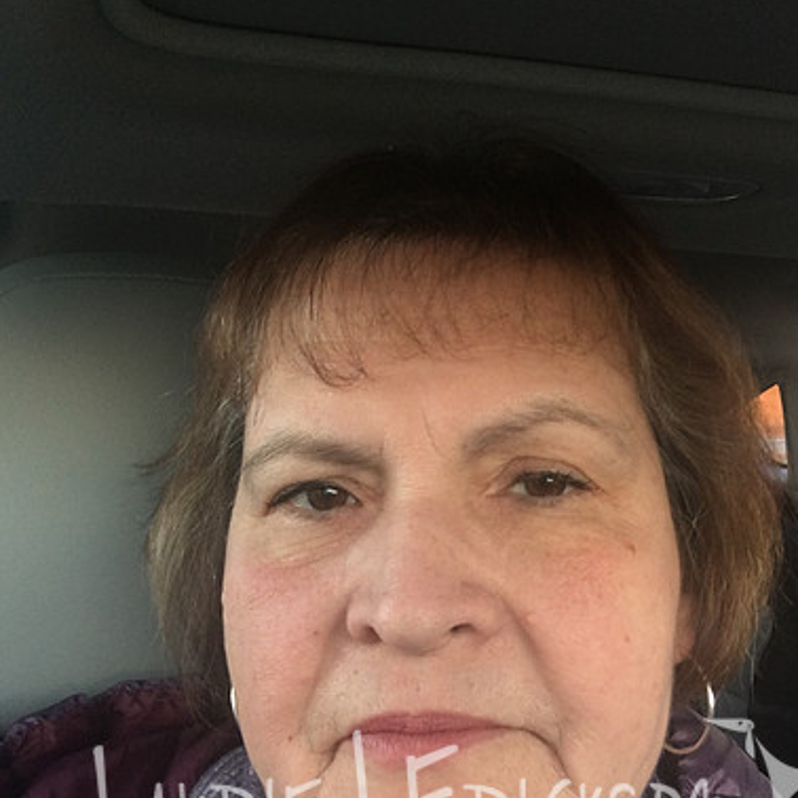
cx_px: 455
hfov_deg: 39.9
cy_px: 397
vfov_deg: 40.0
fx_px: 1095
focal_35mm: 42
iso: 40
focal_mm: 2.65
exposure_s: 1/15
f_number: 2.2
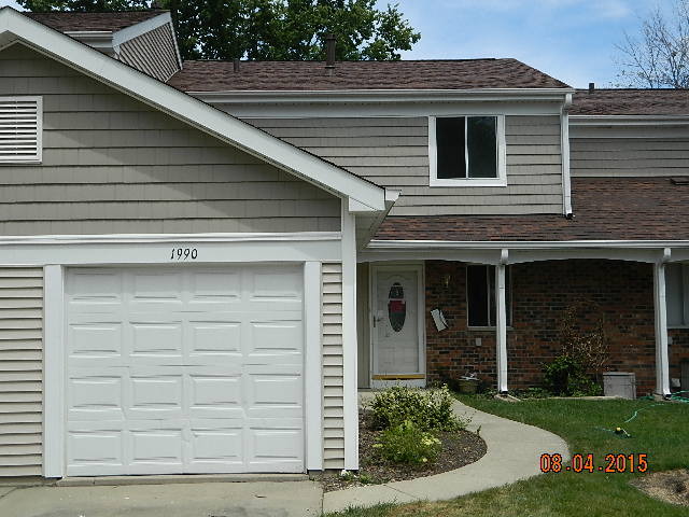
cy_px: 258
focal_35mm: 47
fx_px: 935
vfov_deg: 30.9
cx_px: 344
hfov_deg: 40.4
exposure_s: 1/800
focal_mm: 8.4
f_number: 3.6
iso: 80
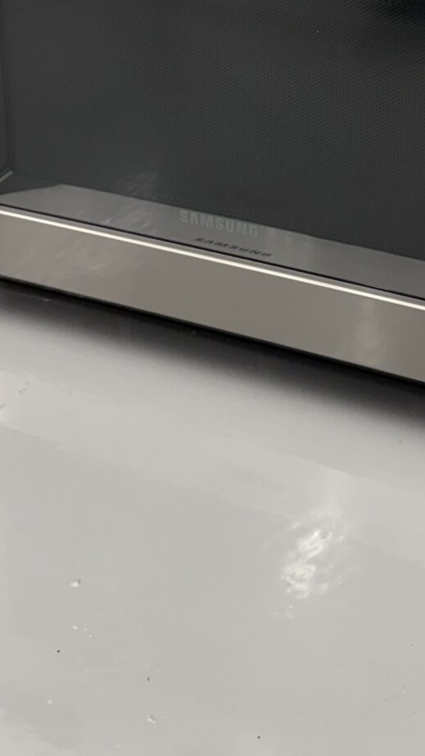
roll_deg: -0.9
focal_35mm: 58
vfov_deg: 33.5
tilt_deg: -18.3
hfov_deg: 20.5
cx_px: 334
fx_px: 1162
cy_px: 32
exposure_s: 1/100
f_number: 1.78
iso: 160
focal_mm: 6.76
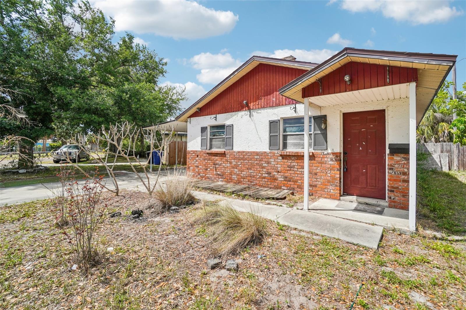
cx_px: 233
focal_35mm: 15
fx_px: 194
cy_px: 155
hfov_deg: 100.4
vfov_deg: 77.3
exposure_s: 1/250
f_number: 8
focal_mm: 10
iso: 100
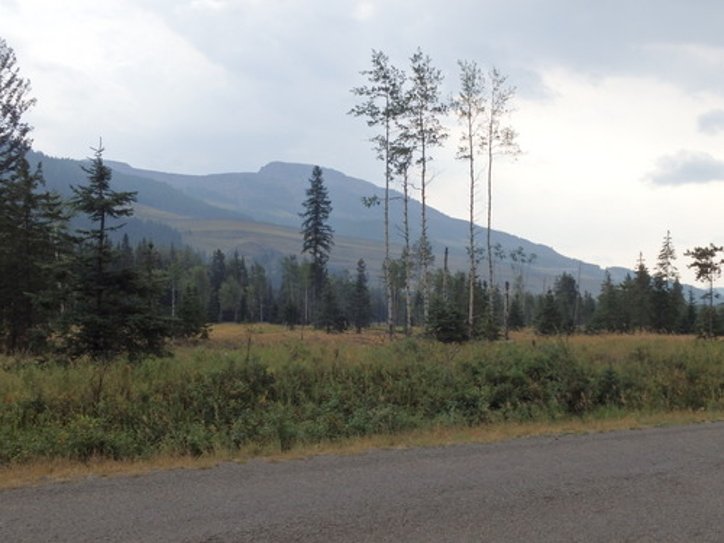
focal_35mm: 36
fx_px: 753
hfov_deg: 51.4
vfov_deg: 39.7
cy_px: 272
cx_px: 362
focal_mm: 6.4
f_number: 4.5
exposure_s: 1/640
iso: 125
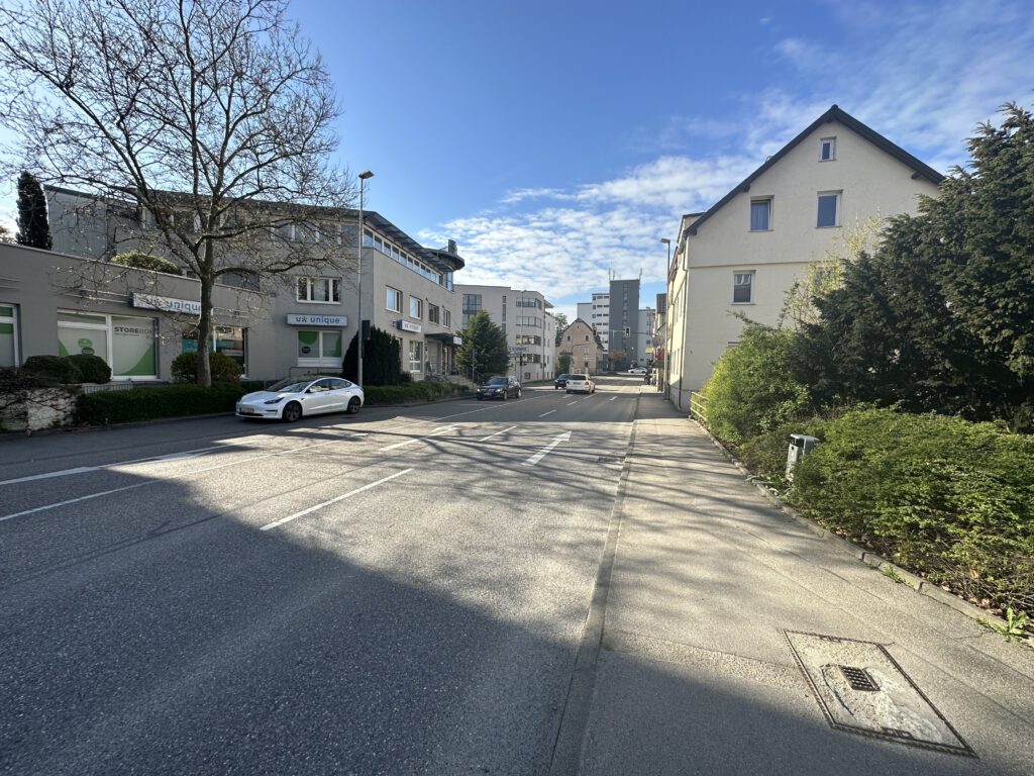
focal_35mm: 14
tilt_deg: -3.3
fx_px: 418
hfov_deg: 102.1
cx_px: 517
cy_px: 388
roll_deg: -0.9
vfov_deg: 85.7
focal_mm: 2.22
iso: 40
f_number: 2.2
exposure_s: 1/1233
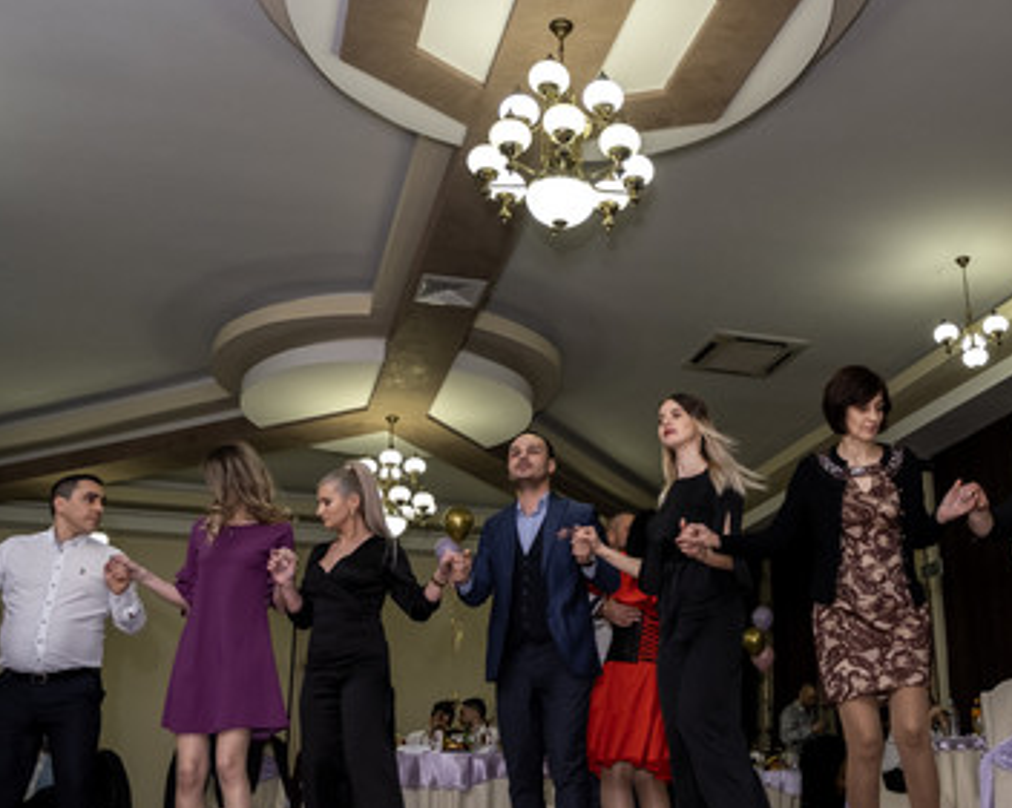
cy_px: 427
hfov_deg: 44.4
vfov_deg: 36.4
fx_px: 1227
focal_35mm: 41
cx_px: 635
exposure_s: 1/160
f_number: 2.8
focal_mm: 16
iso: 1000
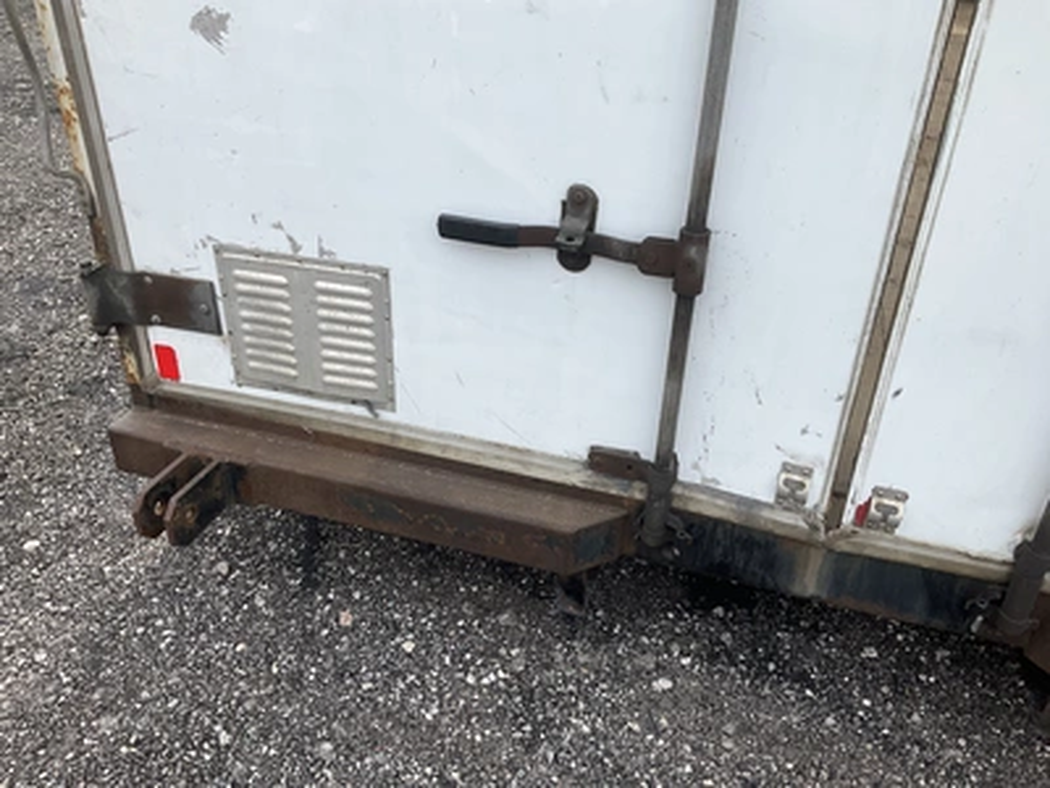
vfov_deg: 48.2
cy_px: 394
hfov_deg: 61.7
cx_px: 525
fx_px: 880
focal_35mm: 29
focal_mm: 3
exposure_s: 1/842
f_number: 1.8
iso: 25
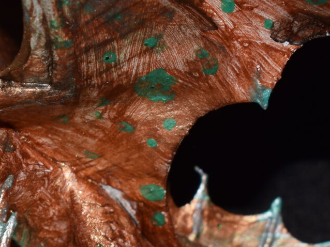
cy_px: 108
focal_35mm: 220
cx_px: 35
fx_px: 2097
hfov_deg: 9.0
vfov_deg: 6.7
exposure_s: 1/60
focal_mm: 38
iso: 100
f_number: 8
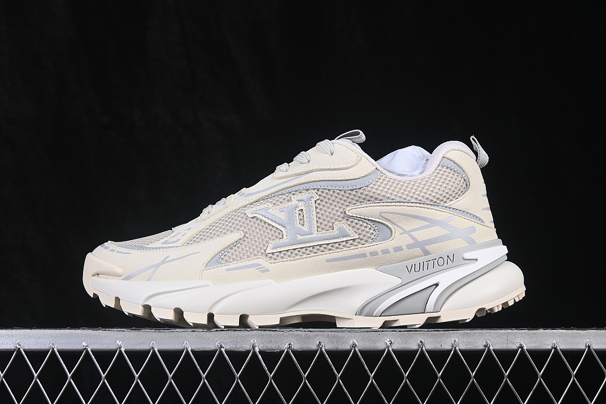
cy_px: 202
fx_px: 1262
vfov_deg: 18.2
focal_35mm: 75
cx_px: 303
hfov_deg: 27.0
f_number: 8
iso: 160
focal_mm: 50
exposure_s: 1/80
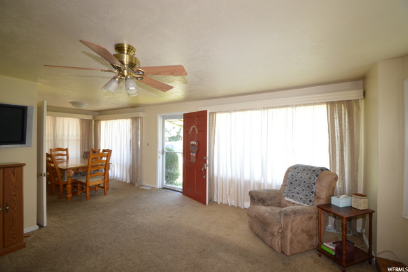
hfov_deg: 100.4
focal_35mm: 15
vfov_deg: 77.3
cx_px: 204
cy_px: 136
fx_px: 170
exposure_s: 1/60
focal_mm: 10
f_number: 4
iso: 400
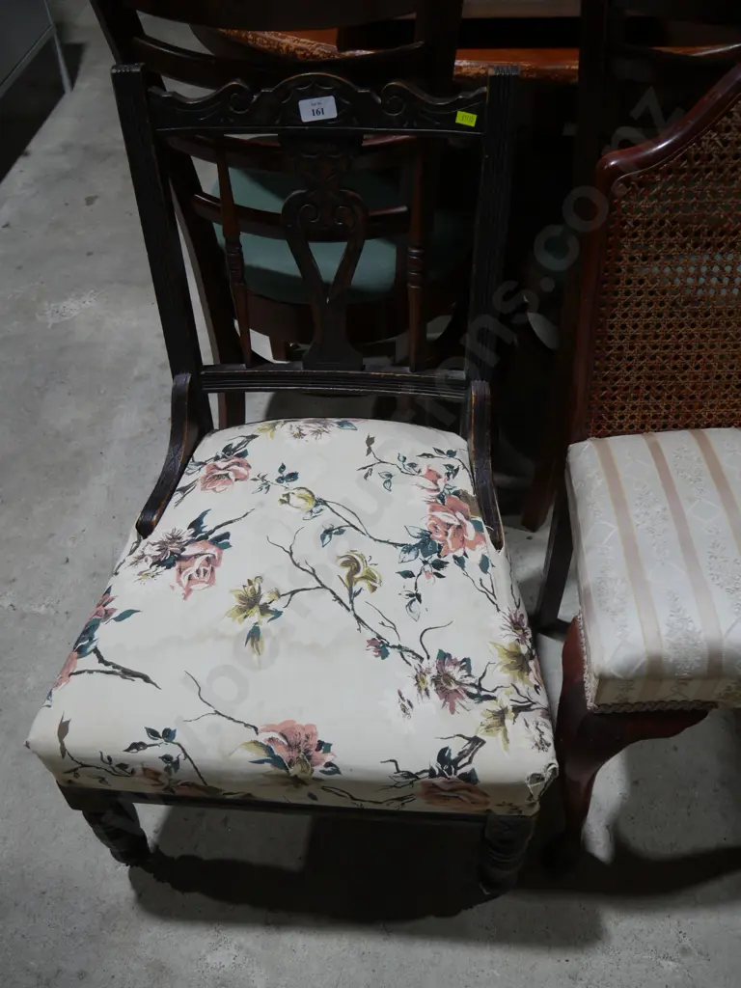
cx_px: 370
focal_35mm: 30
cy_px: 494
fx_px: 856
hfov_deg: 46.8
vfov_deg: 60.0
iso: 200
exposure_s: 1/125
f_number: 3.6
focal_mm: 15
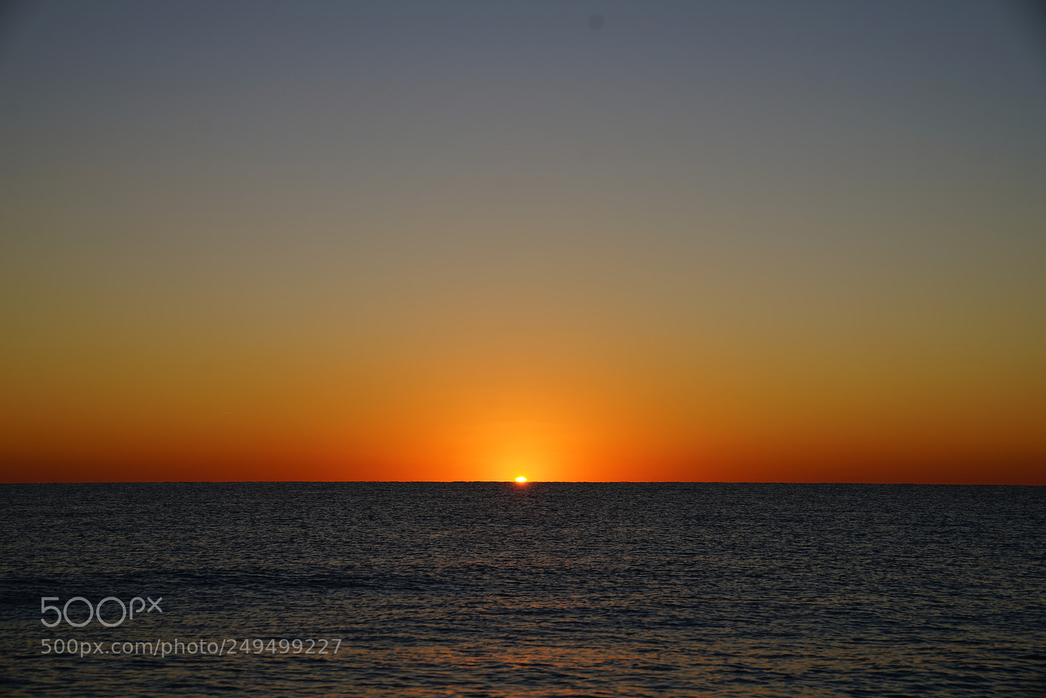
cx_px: 523
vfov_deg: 19.5
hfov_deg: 28.8
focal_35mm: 70
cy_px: 349
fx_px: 2034
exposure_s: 1/200
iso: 50
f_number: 5
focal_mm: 70
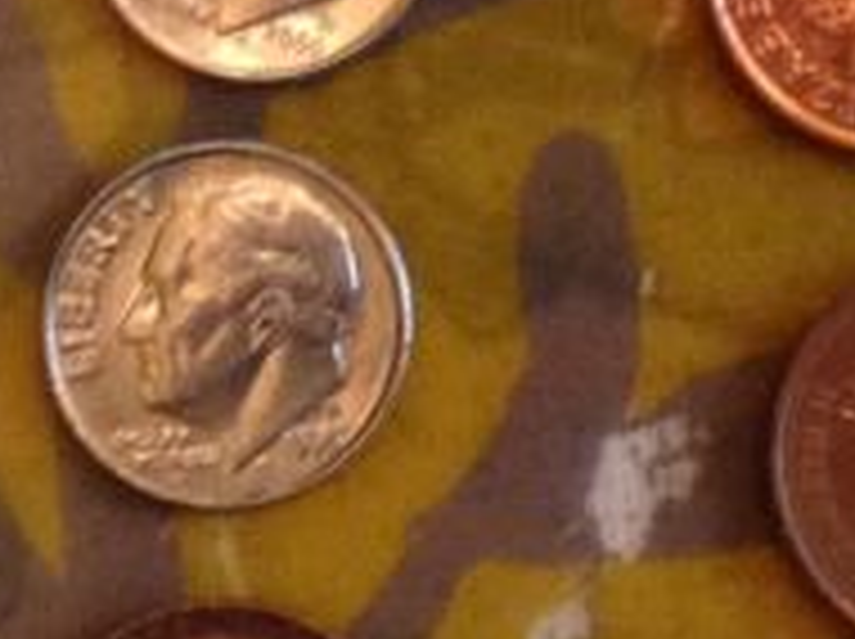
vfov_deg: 8.5
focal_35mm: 174
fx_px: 4292
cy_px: -47
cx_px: 639
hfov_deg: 11.3
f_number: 2.4
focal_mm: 3.3
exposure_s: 1/24
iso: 160
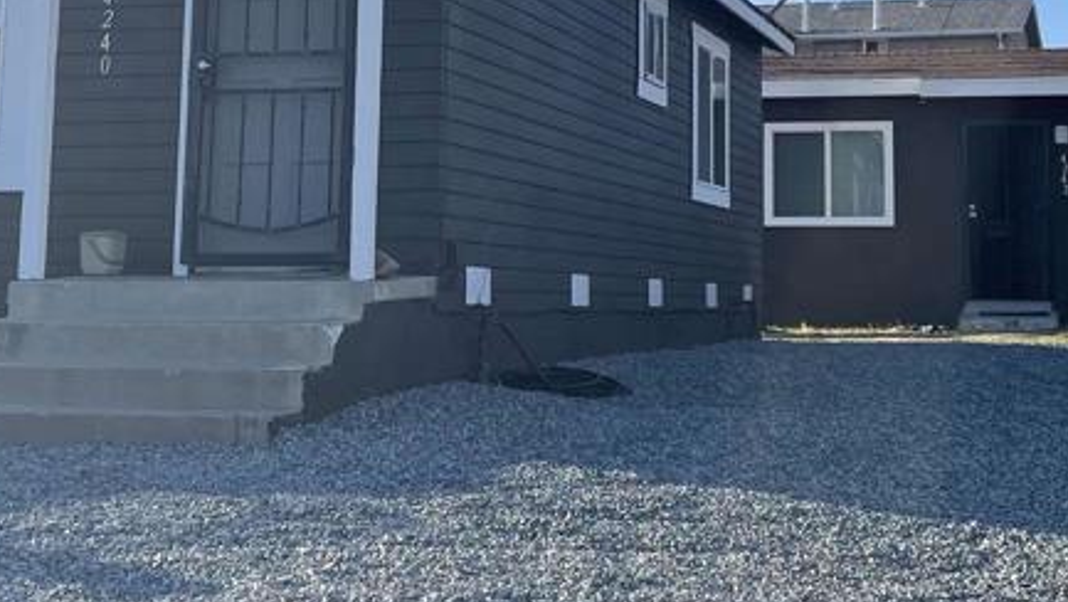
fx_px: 1898
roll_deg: -0.6
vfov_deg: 17.7
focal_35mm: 67
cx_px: 676
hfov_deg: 31.3
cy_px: 27
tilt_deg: +8.5
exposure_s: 1/2387
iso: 32
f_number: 1.6
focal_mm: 5.1
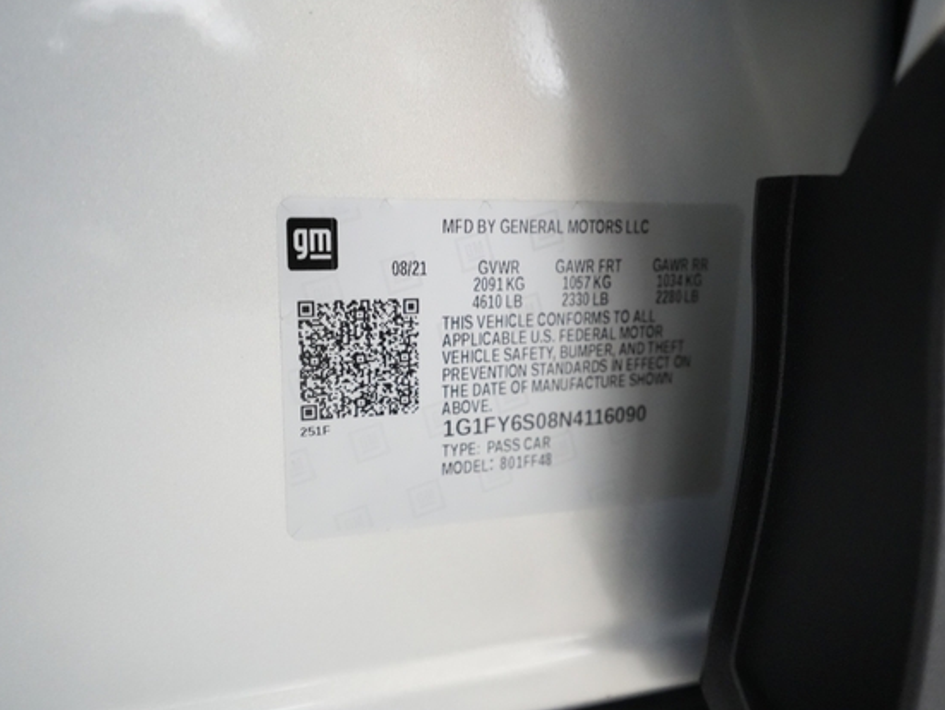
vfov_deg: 48.3
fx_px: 792
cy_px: 360
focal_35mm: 29
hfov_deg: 61.5
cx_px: 516
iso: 10000
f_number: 4.5
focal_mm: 26
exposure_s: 1/80
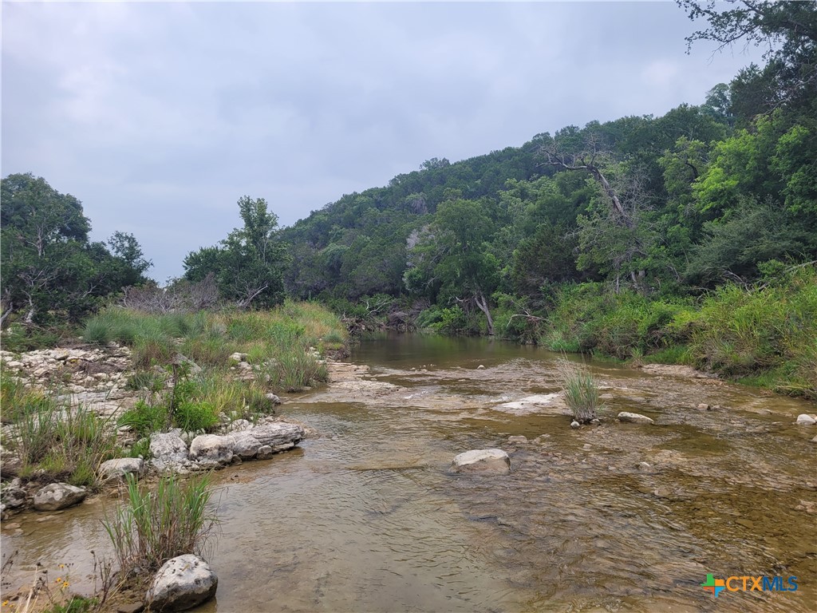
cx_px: 408
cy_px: 306
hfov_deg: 67.3
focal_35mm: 26
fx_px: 614
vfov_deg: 53.1
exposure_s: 1/490
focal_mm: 5.4
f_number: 1.8
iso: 40
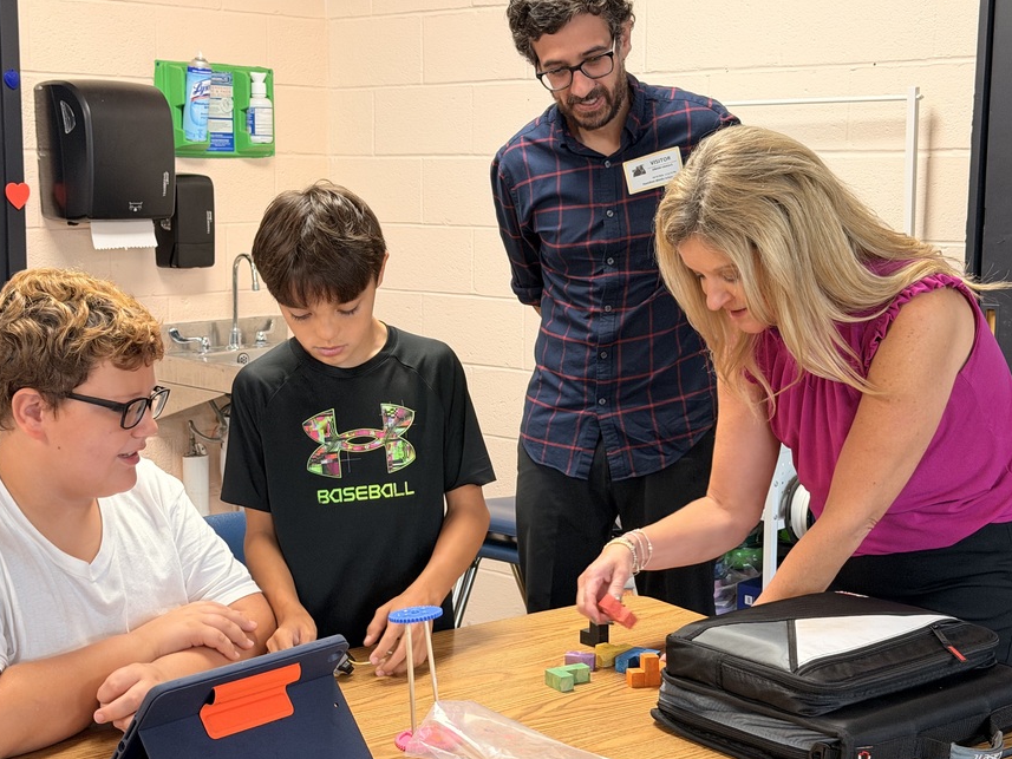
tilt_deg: -8.1
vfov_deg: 26.1
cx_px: 490
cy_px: 384
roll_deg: -0.3
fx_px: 1637
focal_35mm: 56
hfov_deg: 34.3
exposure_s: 1/40
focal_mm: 6.76
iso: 200
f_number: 1.78
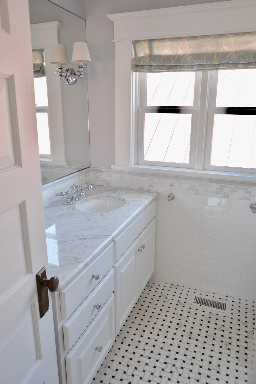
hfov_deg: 46.4
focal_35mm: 28
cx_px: 128
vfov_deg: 65.5
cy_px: 192
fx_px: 298
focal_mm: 28
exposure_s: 1/125
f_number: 5.6
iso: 400
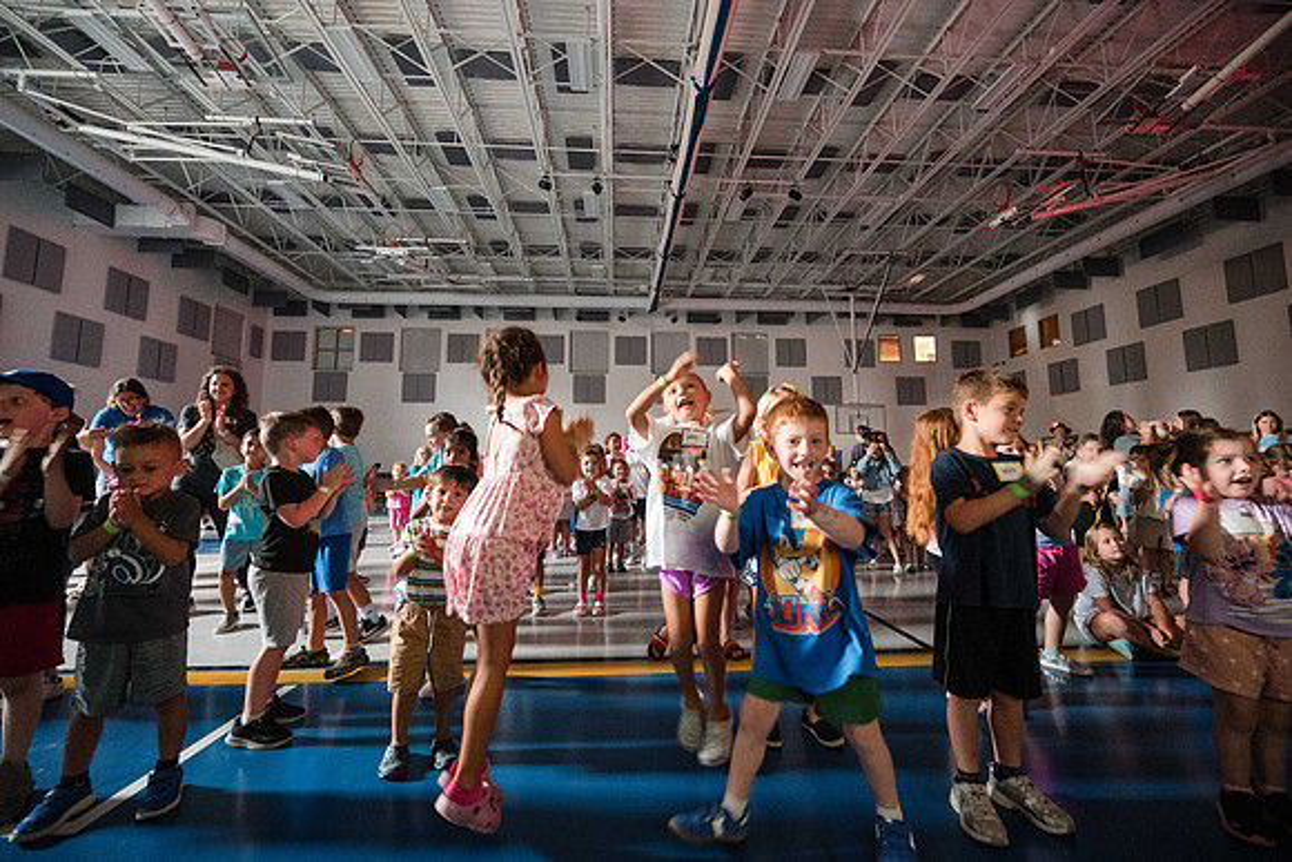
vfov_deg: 78.1
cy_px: 415
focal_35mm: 15
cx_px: 646
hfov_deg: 101.1
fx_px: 532
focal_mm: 14
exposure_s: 1/60
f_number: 4
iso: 16000
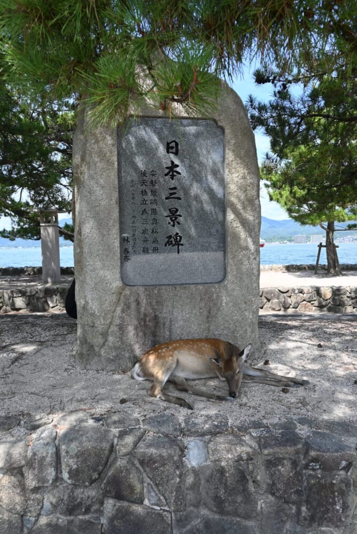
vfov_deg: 73.7
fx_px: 357
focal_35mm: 24
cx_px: 178
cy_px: 267
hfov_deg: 53.1
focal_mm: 16
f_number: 5.6
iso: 140
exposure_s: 1/250
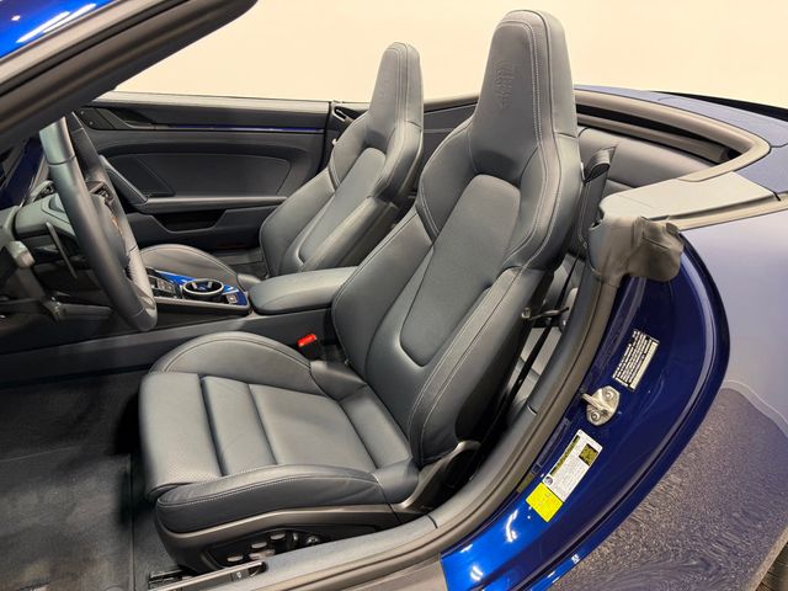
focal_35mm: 24
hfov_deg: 71.6
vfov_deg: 56.8
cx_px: 394
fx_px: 546
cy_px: 296
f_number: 1.78
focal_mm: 6.76
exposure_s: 1/120
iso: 100
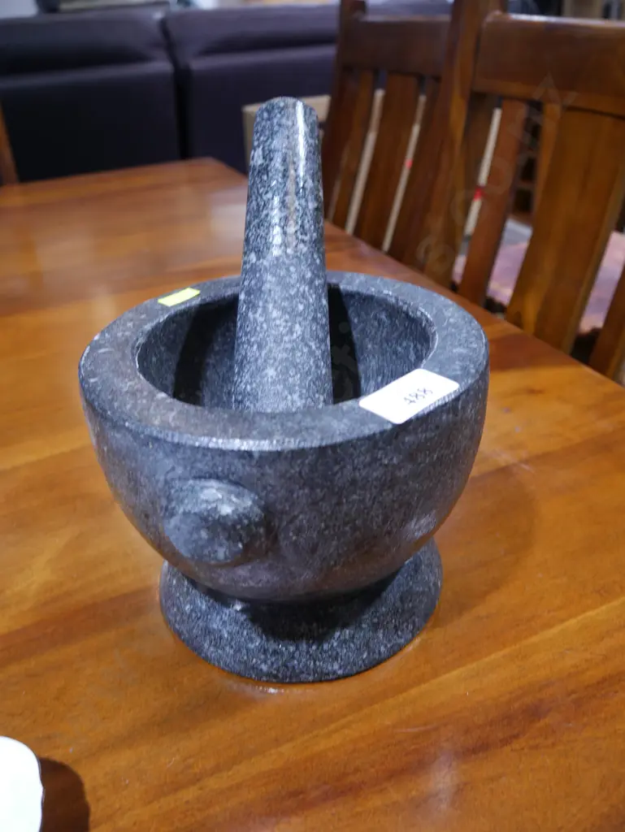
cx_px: 312
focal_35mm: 30
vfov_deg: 59.9
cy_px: 416
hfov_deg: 46.8
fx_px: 722
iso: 500
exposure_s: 1/60
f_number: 3.6
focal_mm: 15
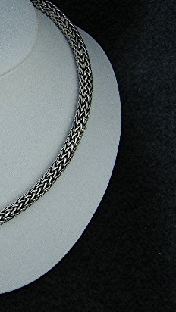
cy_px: 140
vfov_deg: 31.9
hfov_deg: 17.0
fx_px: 547
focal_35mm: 66
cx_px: -64
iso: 190
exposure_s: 1/32.6
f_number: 3.7
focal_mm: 7.1
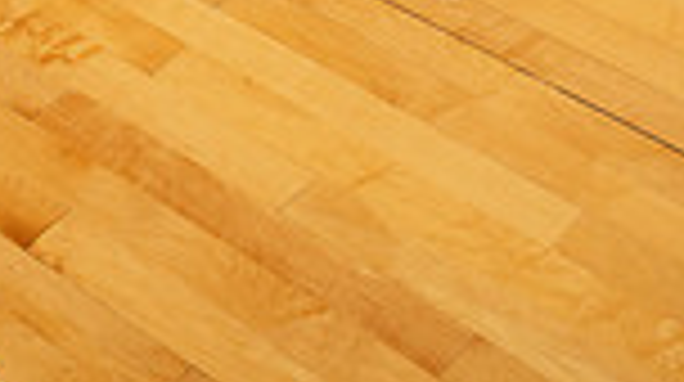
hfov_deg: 18.9
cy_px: -548
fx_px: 2028
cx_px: 104
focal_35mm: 112
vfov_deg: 9.5
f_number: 8
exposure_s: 1/320
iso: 800
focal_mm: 36
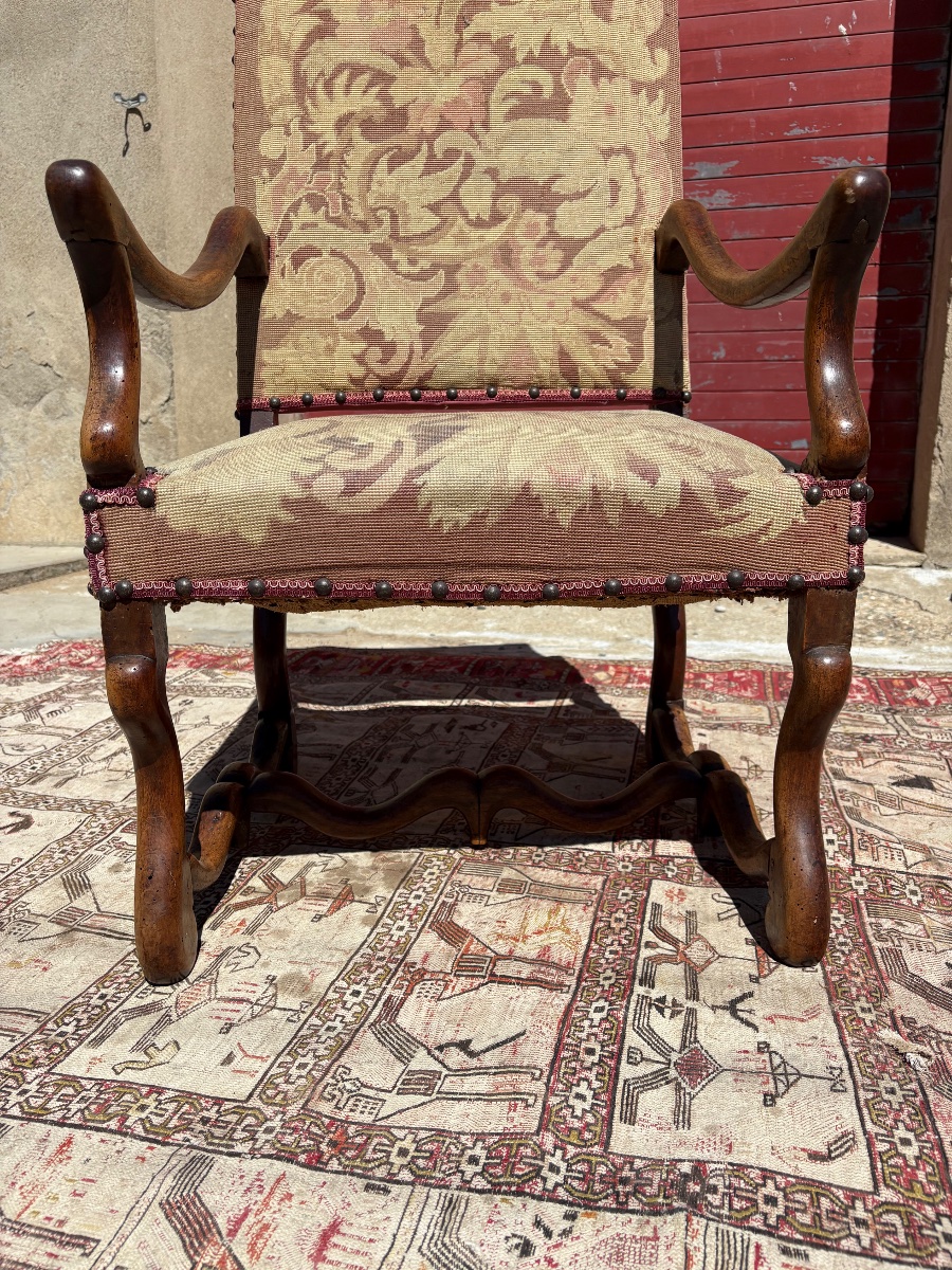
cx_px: 476
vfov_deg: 67.3
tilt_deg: -10.1
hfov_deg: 53.1
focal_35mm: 26
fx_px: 953
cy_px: 635
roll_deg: -0.1
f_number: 1.6
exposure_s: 1/6329
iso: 50
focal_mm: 5.96
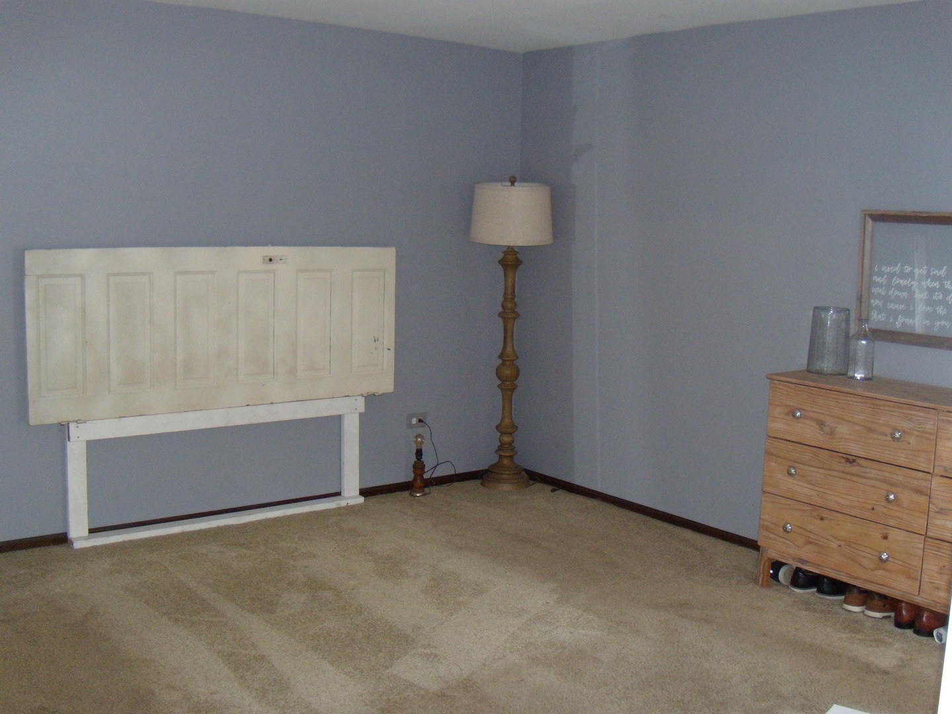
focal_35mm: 36
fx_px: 990
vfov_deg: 39.7
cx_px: 476
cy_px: 357
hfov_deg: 51.4
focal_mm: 6.4
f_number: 3.6
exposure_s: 1/30
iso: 320
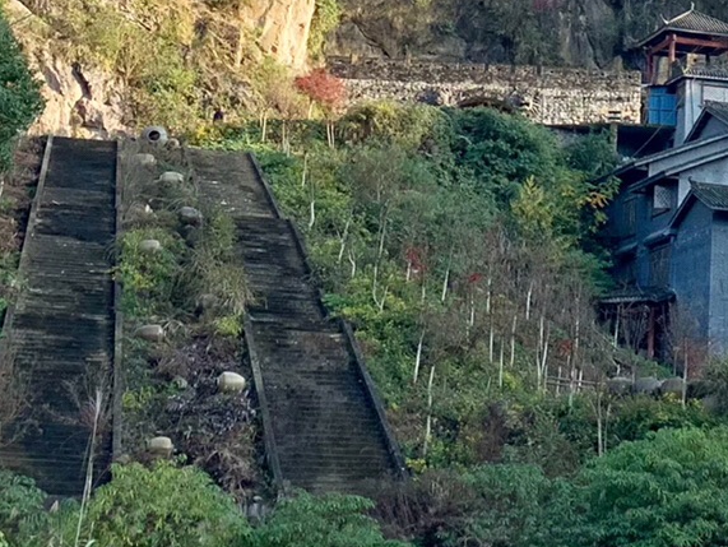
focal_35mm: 91
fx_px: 1915
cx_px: 764
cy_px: -219
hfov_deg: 20.7
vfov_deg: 15.3
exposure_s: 1/871
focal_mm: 4.25
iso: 25
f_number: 1.8
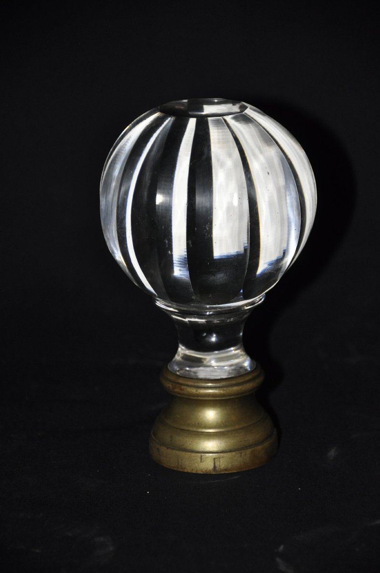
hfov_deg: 8.7
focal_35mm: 158
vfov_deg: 13.1
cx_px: 190
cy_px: 286
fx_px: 2500
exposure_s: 1/60
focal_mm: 105
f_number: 5.6
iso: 800
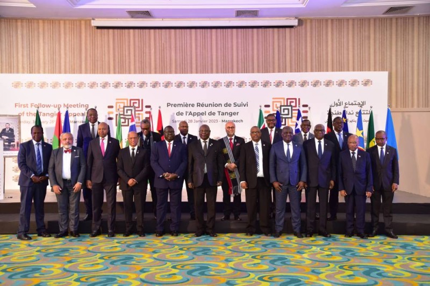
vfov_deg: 35.0
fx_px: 454
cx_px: 215
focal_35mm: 38
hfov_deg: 50.7
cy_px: 143
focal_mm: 38
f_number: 5.6
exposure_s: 1/60
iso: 2000
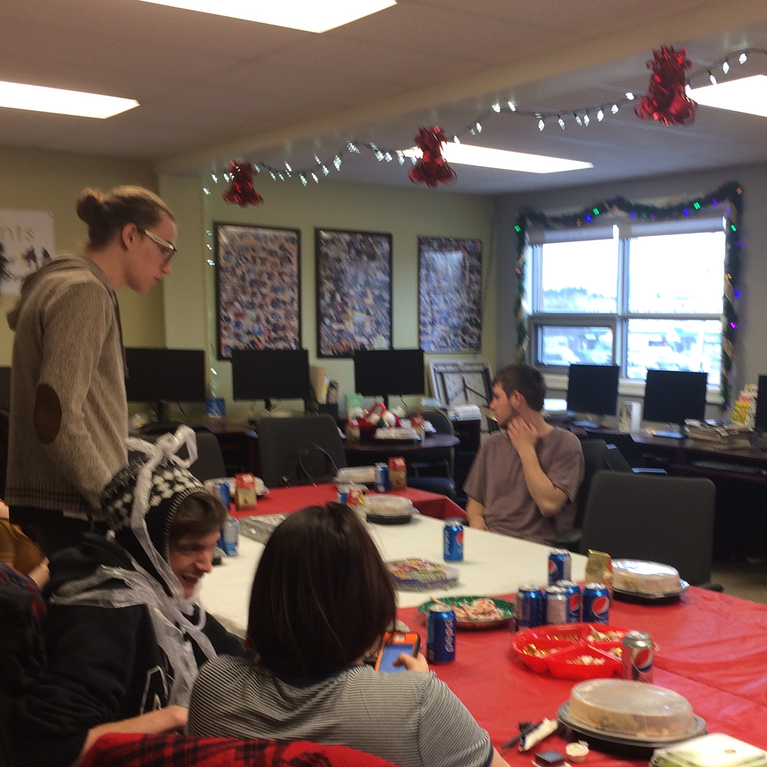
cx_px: 536
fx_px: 1128
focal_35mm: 45
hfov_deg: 37.0
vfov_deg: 37.2
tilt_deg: -9.4
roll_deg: -0.2
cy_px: 500
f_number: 2.2
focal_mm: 4.15
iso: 40
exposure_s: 1/30
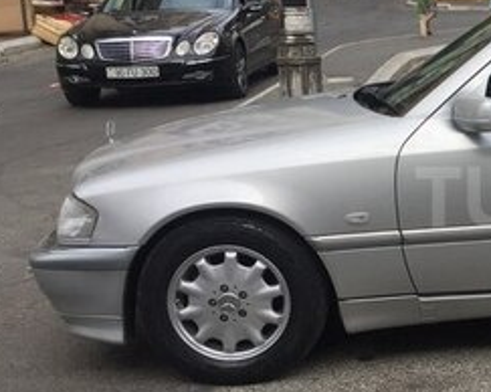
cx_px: 622
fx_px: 1118
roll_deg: +1.2
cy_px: 197
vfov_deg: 19.9
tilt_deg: -9.7
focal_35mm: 77
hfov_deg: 22.4
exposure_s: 1/964
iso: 32
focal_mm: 4.15
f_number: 2.2
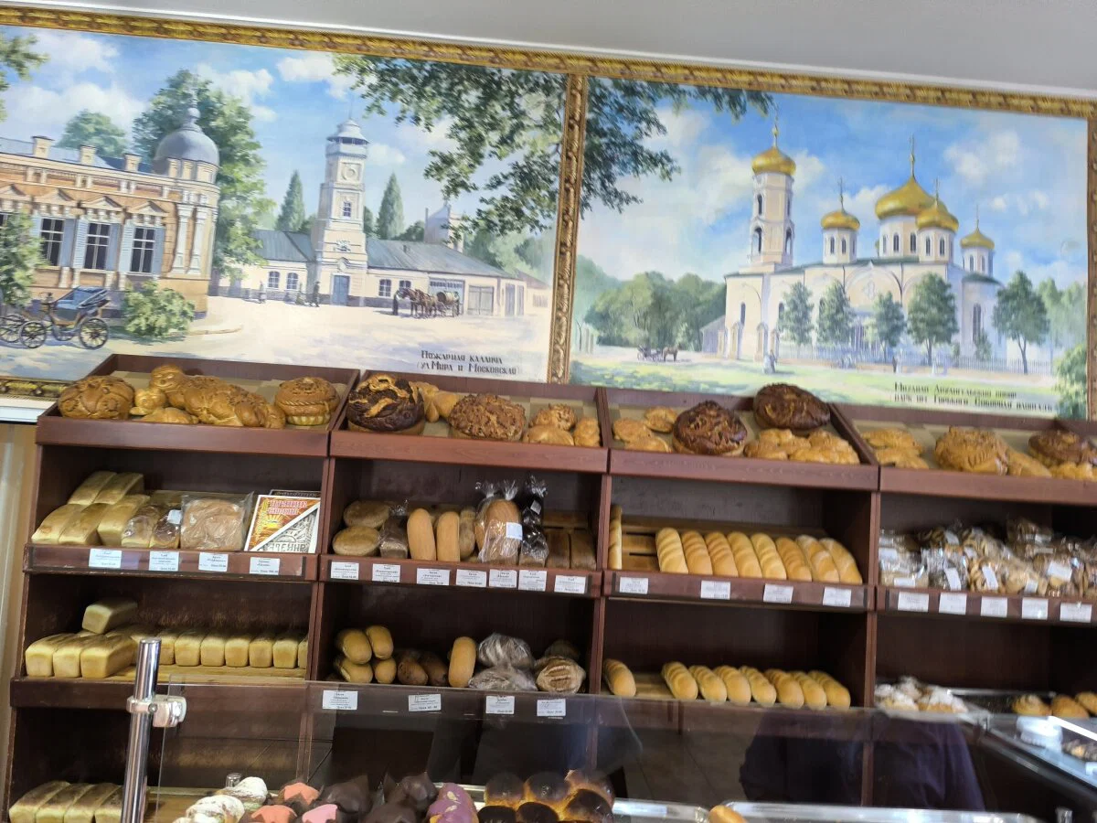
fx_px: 729
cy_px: 412
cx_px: 548
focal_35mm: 23
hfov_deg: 73.9
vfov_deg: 58.9
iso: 1000
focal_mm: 6.14
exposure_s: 1/25
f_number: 1.65
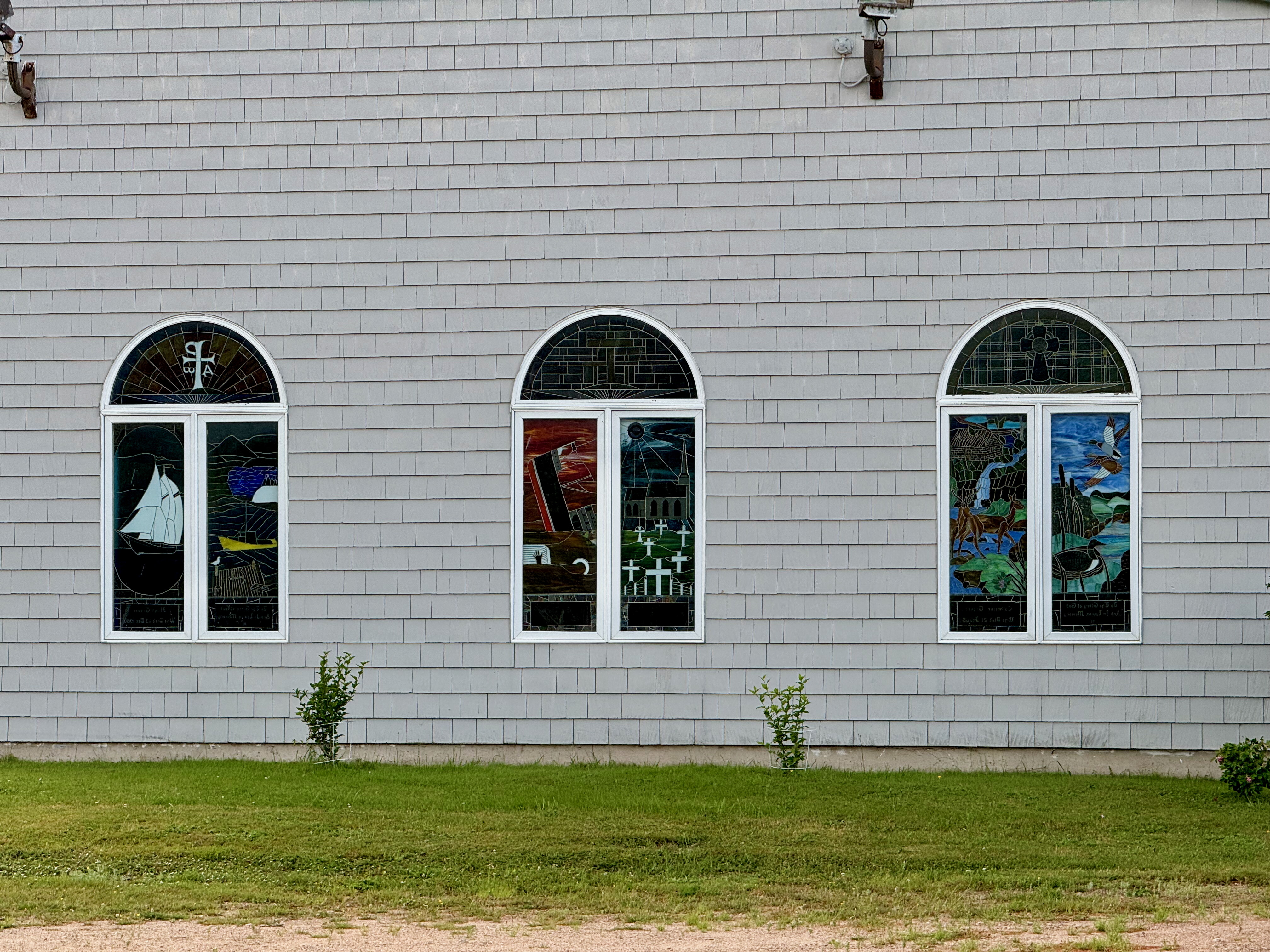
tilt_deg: -0.3
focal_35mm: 120
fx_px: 4403
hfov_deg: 16.4
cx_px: 635
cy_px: 476
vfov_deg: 12.3
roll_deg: -0.5
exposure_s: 1/172
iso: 50
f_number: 2.8
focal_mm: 15.66
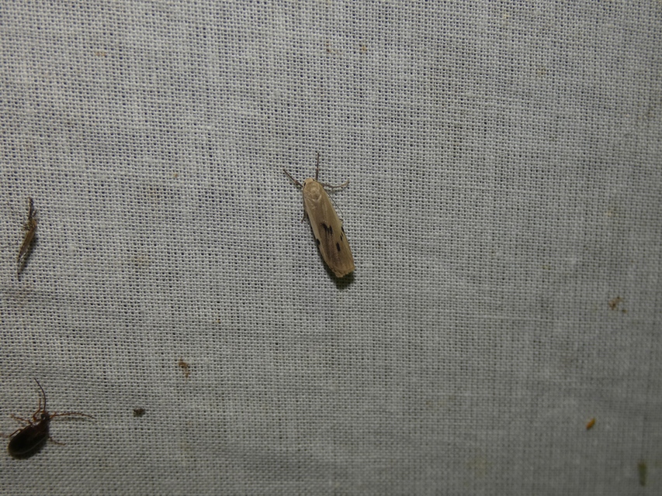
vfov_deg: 21.0
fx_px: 1339
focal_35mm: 70
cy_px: 248
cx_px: 331
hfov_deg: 27.8
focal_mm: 12.5
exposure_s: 1/60
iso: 80
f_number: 4.3
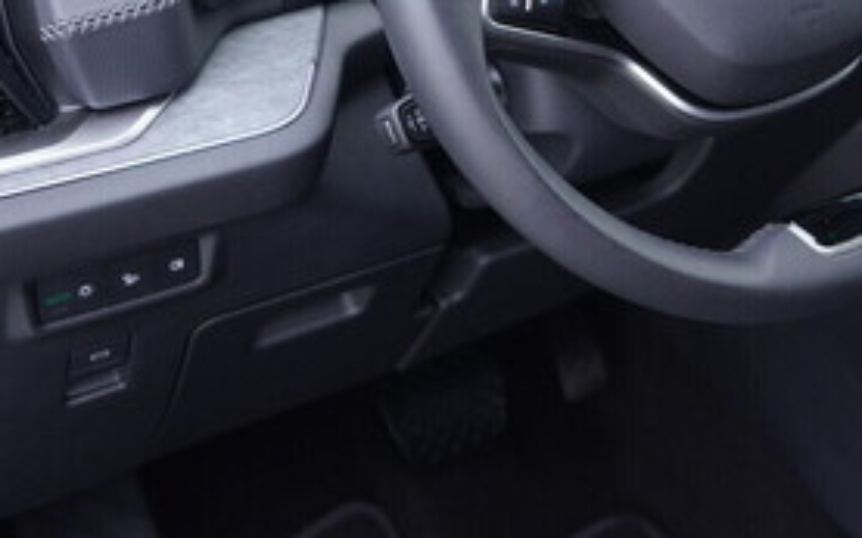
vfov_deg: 17.4
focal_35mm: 73
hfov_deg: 27.6
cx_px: 697
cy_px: -11
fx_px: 1715
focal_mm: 24
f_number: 2.8
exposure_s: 1/40
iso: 400
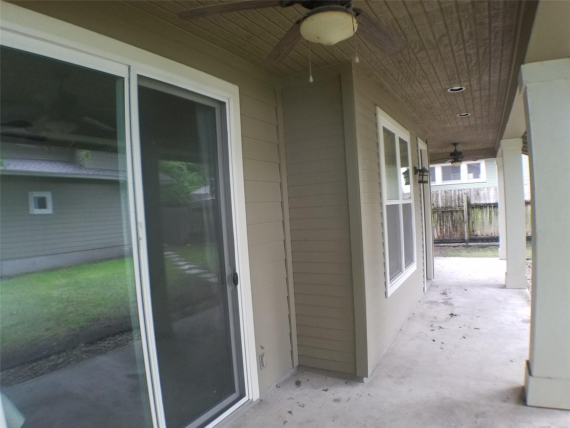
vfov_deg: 53.1
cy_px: 214
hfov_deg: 67.3
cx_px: 285
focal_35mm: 26
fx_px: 428
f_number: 1.7
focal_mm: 4.2
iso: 200
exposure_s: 1/50
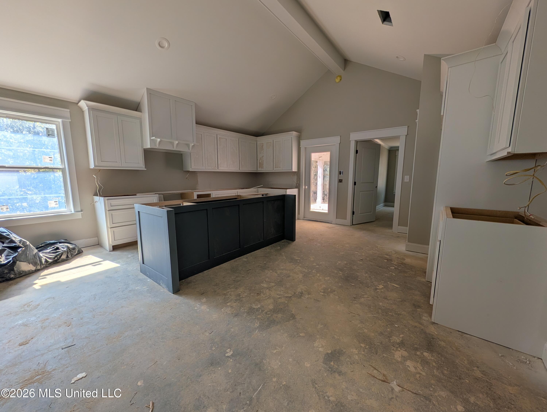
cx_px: 274
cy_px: 206
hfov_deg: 110.5
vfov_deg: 94.6
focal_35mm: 12
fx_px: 190
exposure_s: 1/522
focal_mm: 2.02
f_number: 1.7
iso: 51
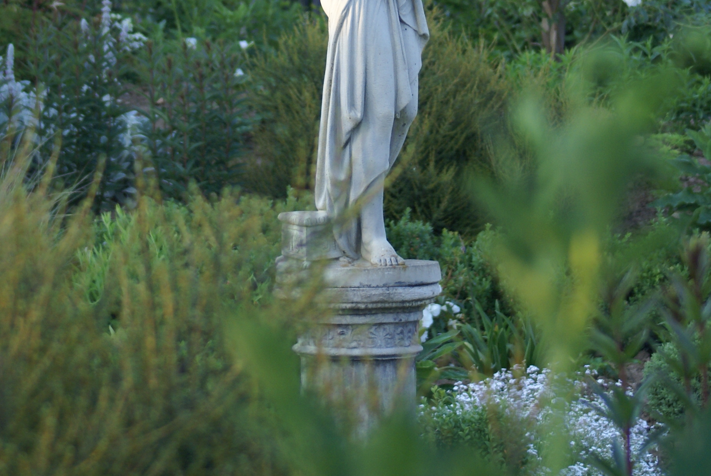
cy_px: -6
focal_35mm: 238
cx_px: 312
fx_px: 4707
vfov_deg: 5.8
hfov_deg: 8.6
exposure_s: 1/125
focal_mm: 75
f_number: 4.5
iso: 250
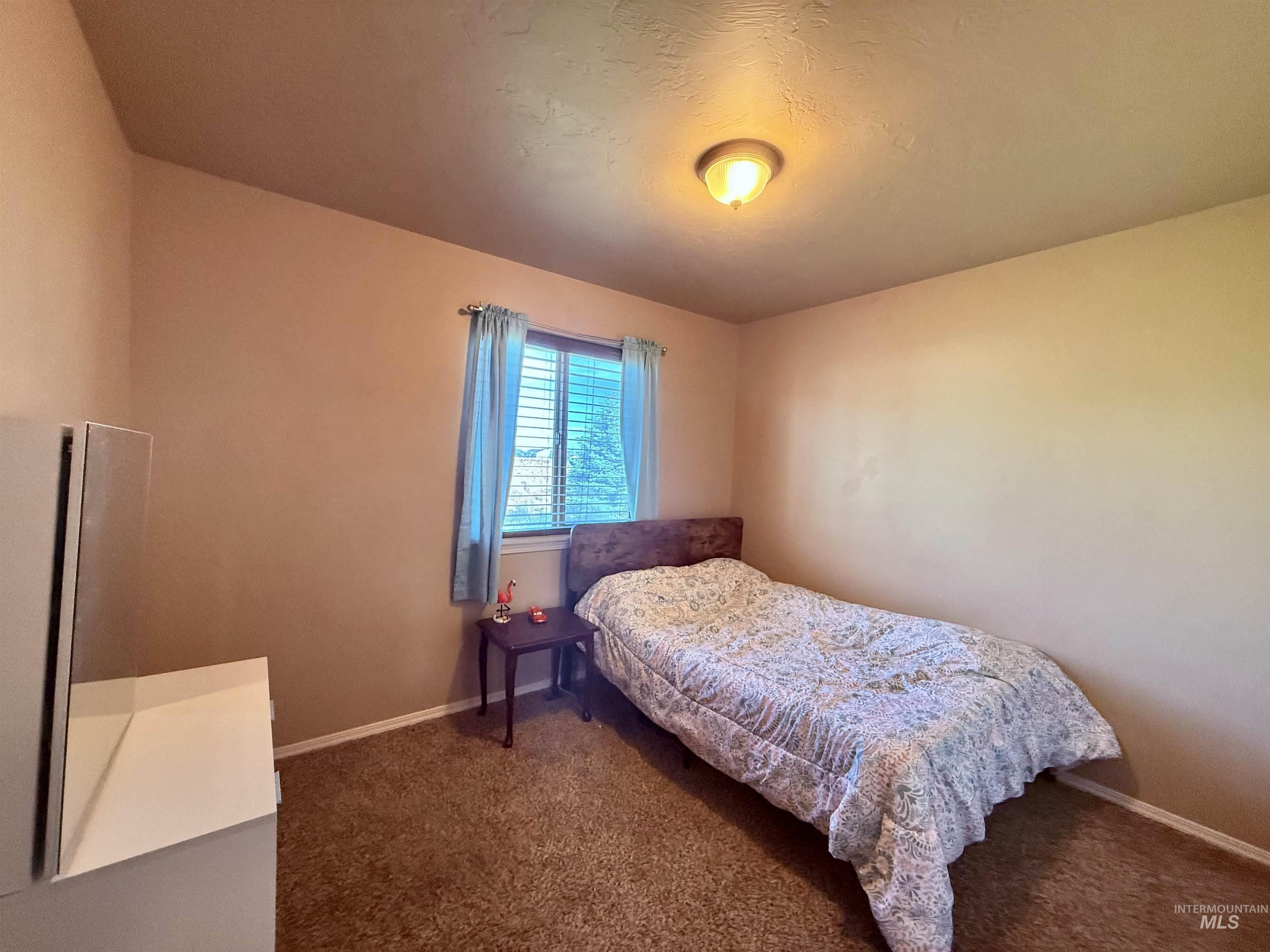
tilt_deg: -1.4
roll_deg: -1.1
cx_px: 635
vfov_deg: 85.7
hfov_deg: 102.1
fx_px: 514
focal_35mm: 14
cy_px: 476
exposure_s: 1/120
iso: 320
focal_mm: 2.22
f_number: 2.2
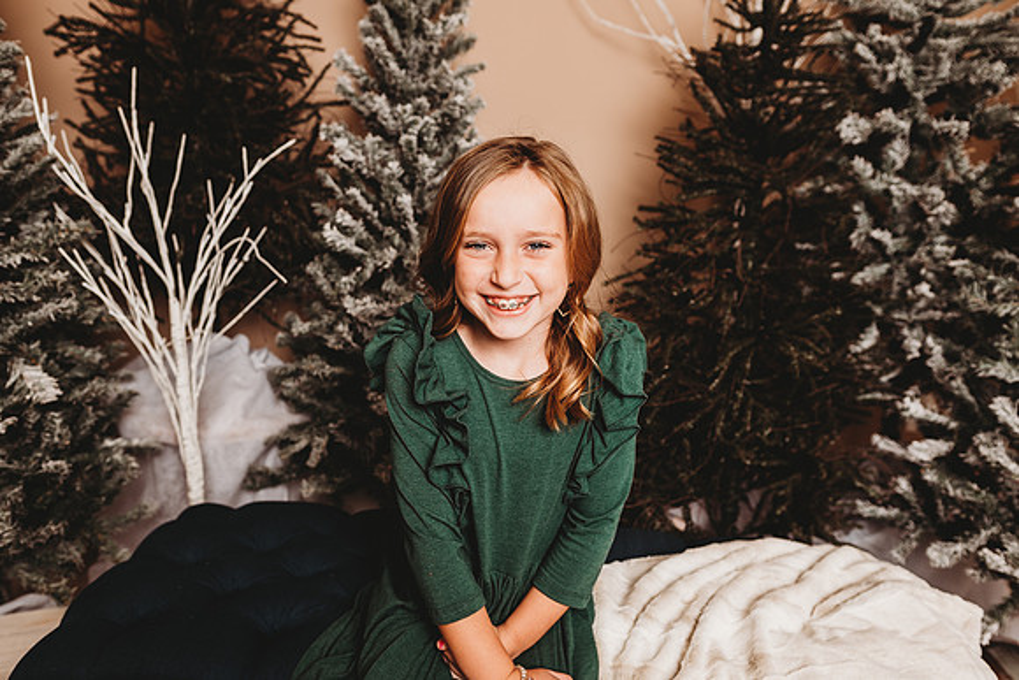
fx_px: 717
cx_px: 494
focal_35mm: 25
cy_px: 339
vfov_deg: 50.7
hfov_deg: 70.8
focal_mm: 24
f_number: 3.2
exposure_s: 1/160
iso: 100
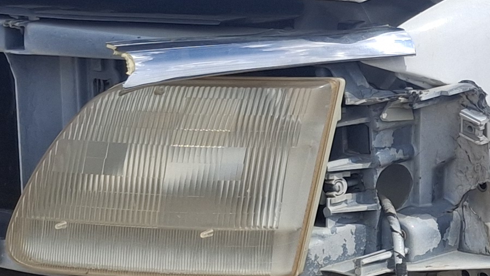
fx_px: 1611
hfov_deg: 16.6
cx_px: 581
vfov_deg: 9.8
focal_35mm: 124
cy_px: 110
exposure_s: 1/2141
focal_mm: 4.69
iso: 32
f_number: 1.8
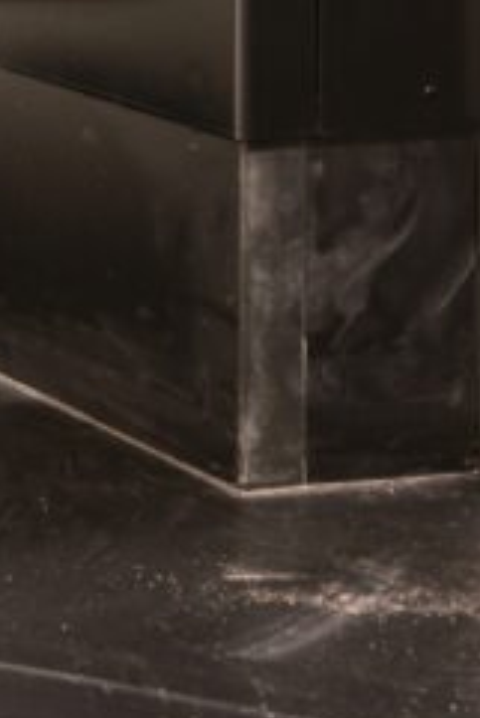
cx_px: -449
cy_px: -337
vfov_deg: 10.6
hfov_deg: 7.1
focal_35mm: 187
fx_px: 3734
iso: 100
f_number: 8
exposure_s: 1/4
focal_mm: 44
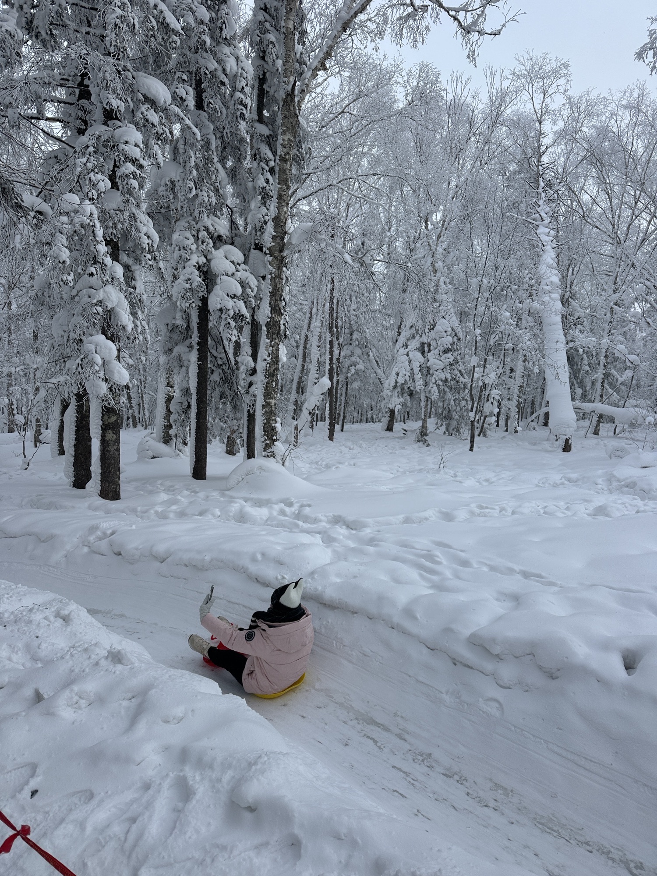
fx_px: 607
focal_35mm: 24
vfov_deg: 71.6
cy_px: 438
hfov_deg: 56.8
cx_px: 328
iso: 80
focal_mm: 6.86
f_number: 1.78
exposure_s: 1/3247
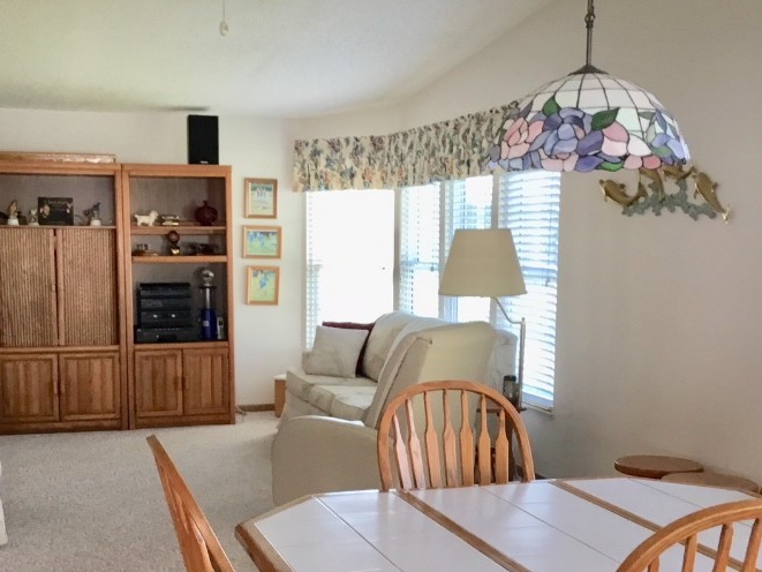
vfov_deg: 30.1
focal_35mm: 48
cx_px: 354
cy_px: 366
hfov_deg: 39.6
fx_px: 1057
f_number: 2.4
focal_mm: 3.3
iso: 64
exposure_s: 1/30
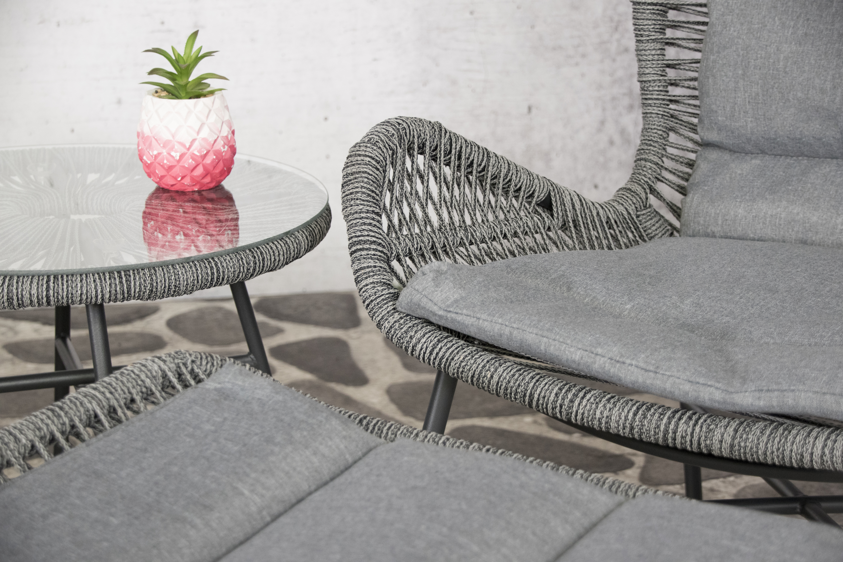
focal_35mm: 82
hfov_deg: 24.6
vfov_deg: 16.6
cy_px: 281
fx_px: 1932
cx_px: 422
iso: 1800
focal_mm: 55
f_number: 5
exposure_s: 1/40
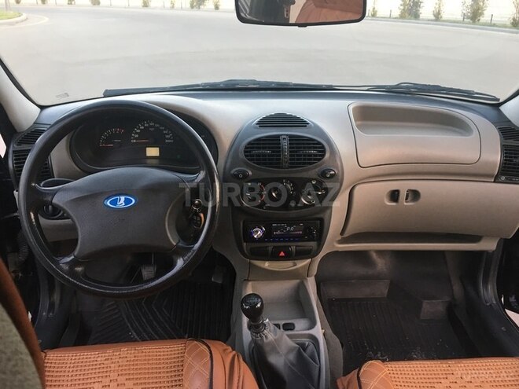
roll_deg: -0.7
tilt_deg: -23.8
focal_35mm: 29
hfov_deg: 61.7
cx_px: 260
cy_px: 194
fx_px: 435
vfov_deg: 48.2
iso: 100
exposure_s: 1/33
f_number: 2.2
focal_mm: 4.15
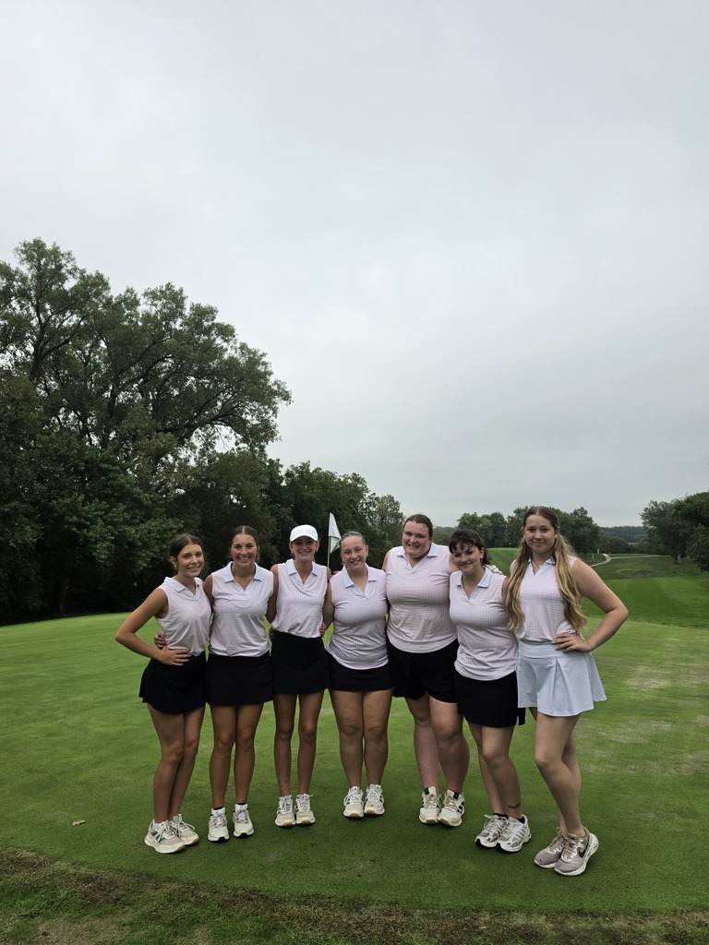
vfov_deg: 73.9
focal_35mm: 23
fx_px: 628
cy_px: 472
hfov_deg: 58.9
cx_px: 354
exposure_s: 1/4331
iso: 64
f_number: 1.4
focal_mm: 6.5
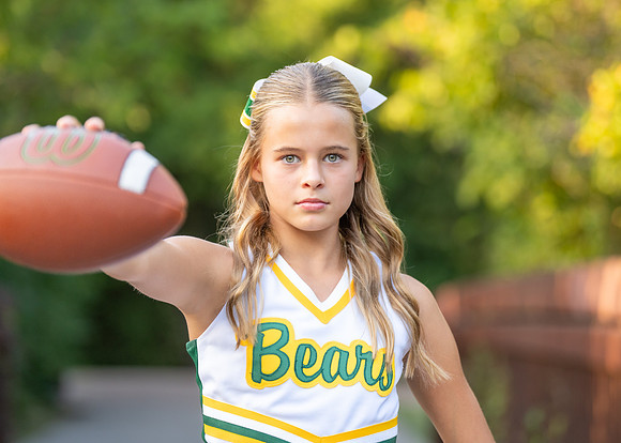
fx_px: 2315
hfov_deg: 15.3
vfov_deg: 10.9
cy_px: 215
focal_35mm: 131
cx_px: 320
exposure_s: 1/1000
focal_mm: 118
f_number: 2.8
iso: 800
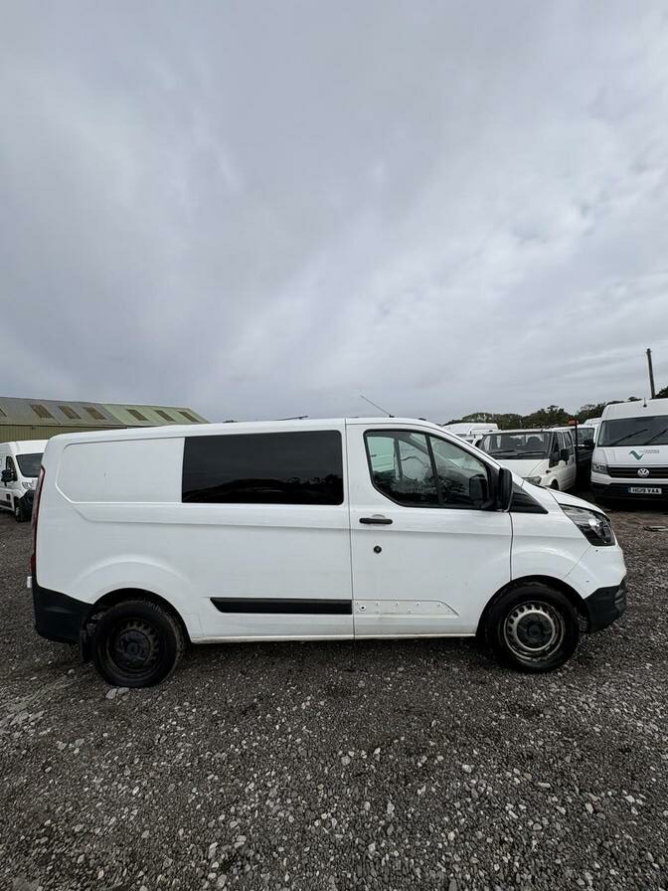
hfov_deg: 85.7
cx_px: 334
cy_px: 446
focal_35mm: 14
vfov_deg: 102.1
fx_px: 360
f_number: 2.2
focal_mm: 2.22
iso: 50
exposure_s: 1/1709
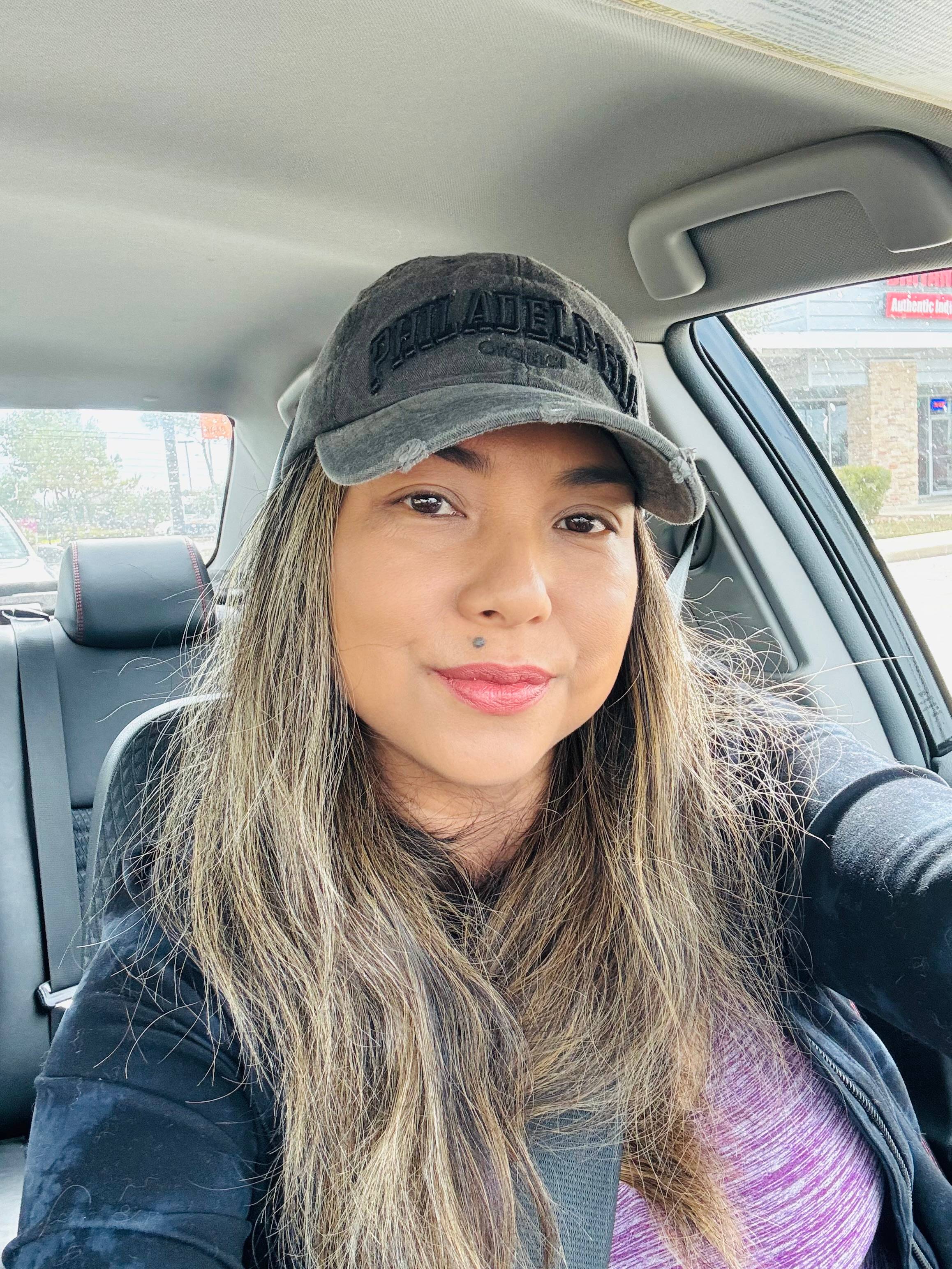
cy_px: 634
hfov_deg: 46.8
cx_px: 476
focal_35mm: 30
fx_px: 1100
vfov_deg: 60.0
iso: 80
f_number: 1.9
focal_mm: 2.69
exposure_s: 1/121
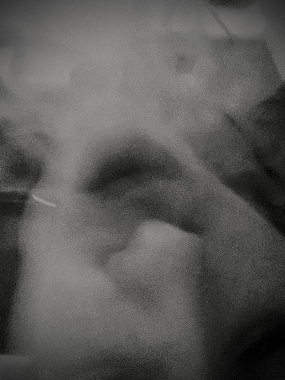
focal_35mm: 32
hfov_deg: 44.2
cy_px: 190
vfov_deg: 56.8
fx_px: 351
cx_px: 142
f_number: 2.2
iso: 640
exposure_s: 1/15
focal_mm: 2.87
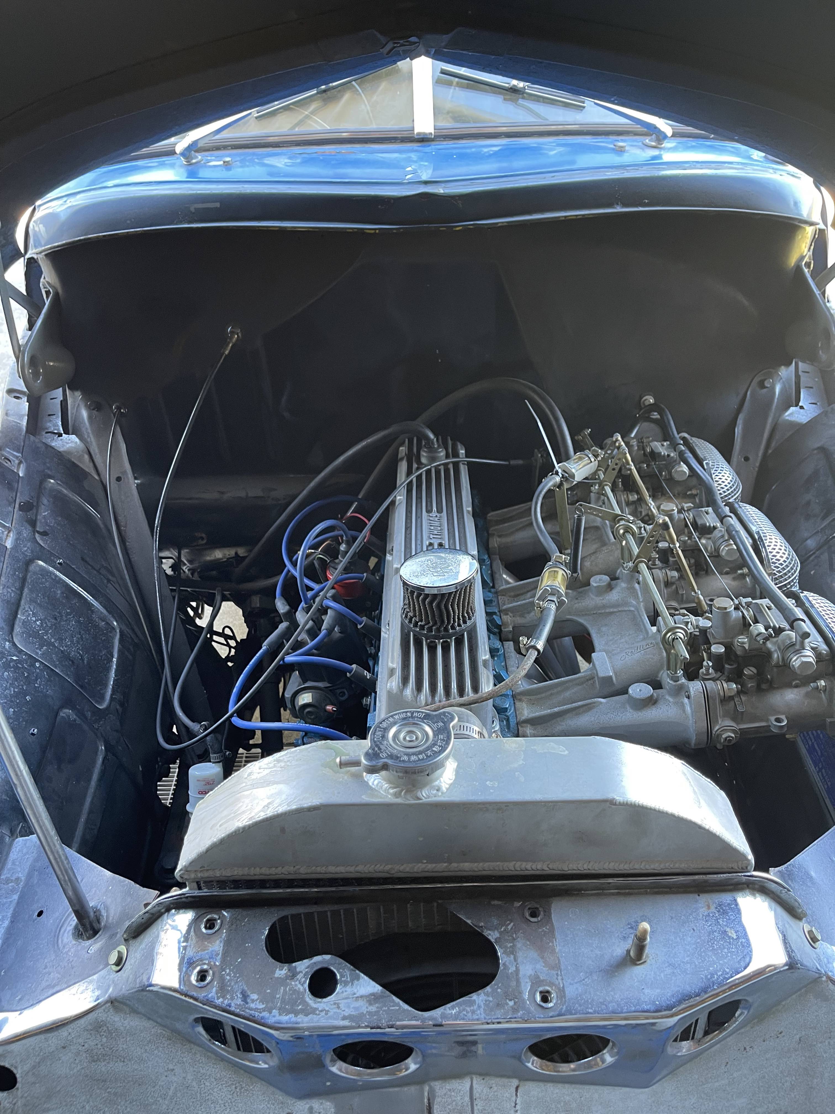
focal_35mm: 26
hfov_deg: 53.1
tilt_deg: -37.9
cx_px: 418
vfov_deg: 67.3
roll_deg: +3.0
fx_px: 836
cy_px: 557
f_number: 1.6
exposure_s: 1/60
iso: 160
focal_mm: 5.1
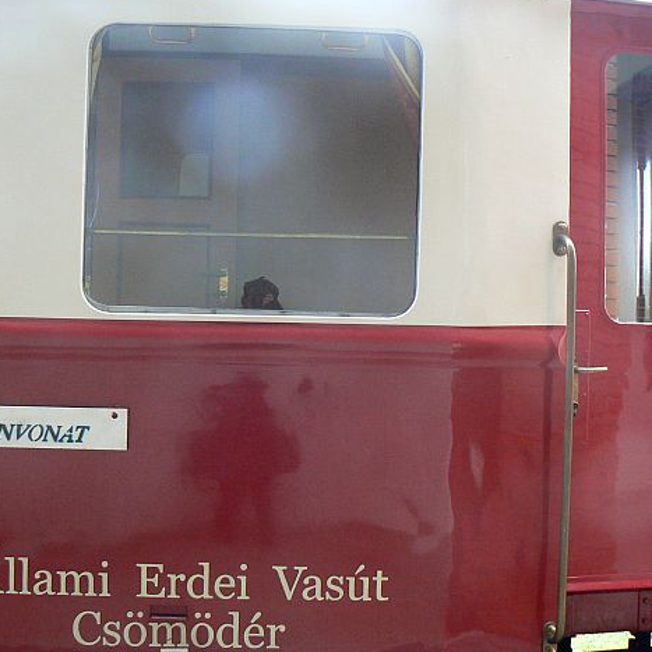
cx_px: 317
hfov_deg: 35.4
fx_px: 1023
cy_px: 328
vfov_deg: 35.4
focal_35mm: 48
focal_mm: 6
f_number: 2.8
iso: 200
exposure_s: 1/15
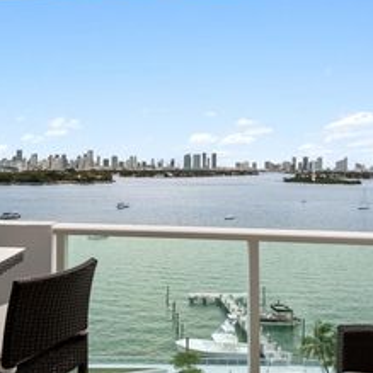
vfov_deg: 52.3
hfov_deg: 51.4
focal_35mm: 31
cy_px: 156
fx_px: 378
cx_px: 119
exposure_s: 1/400
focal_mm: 16
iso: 250
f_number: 8
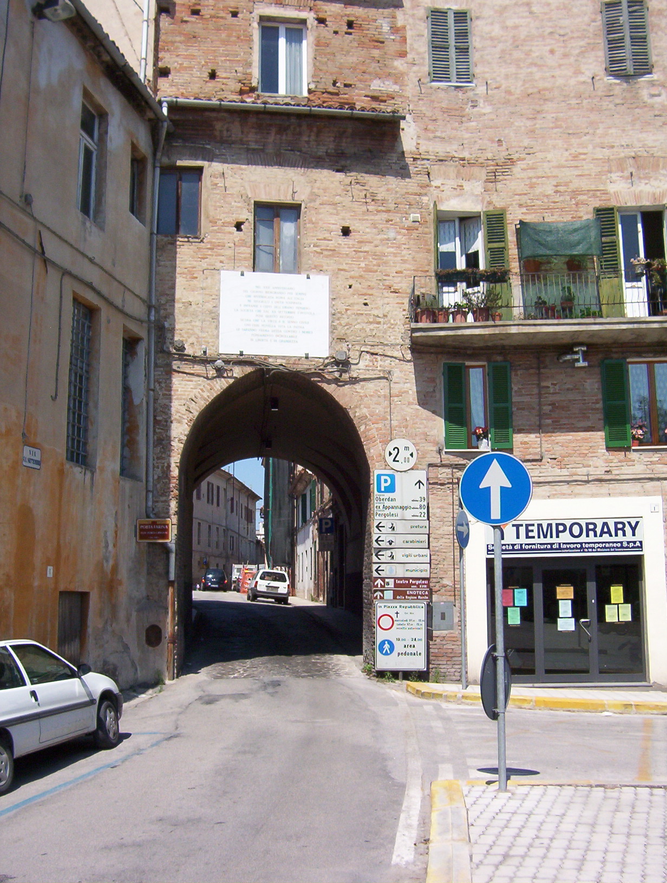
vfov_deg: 51.2
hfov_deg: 39.8
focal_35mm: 36
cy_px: 442
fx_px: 921
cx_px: 334
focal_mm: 5.54
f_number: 5.24
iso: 100
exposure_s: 1/861
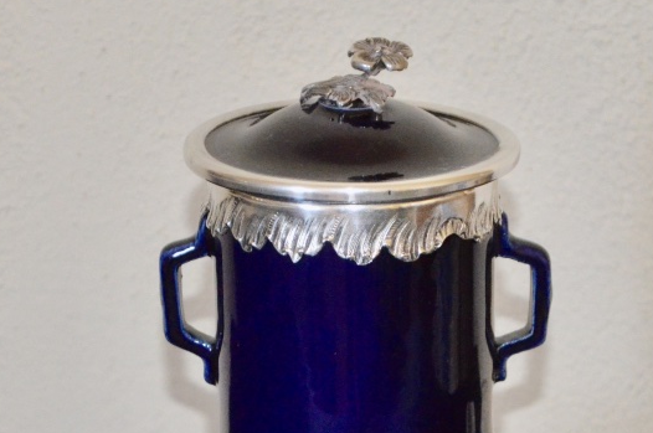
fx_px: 3407
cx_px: 384
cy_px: 416
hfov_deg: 10.9
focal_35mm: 188
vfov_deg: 7.3
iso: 3200
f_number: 5.6
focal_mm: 55
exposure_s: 1/60
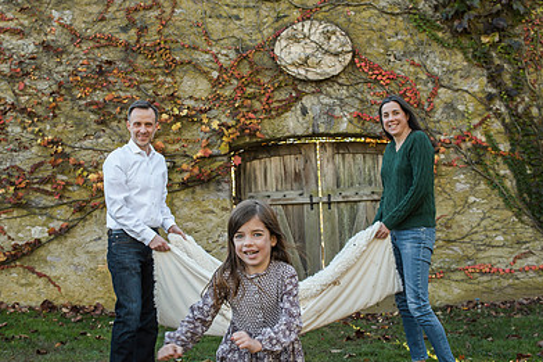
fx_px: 663
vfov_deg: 30.5
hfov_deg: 44.5
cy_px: 183
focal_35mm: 44
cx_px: 251
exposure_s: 1/250
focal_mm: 28
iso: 640
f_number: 5.6
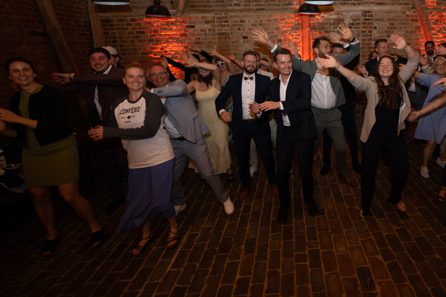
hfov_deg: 74.1
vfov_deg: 56.2
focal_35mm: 22
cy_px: 104
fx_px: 273
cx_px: 324
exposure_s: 1/80
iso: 1000
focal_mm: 14
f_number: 3.2
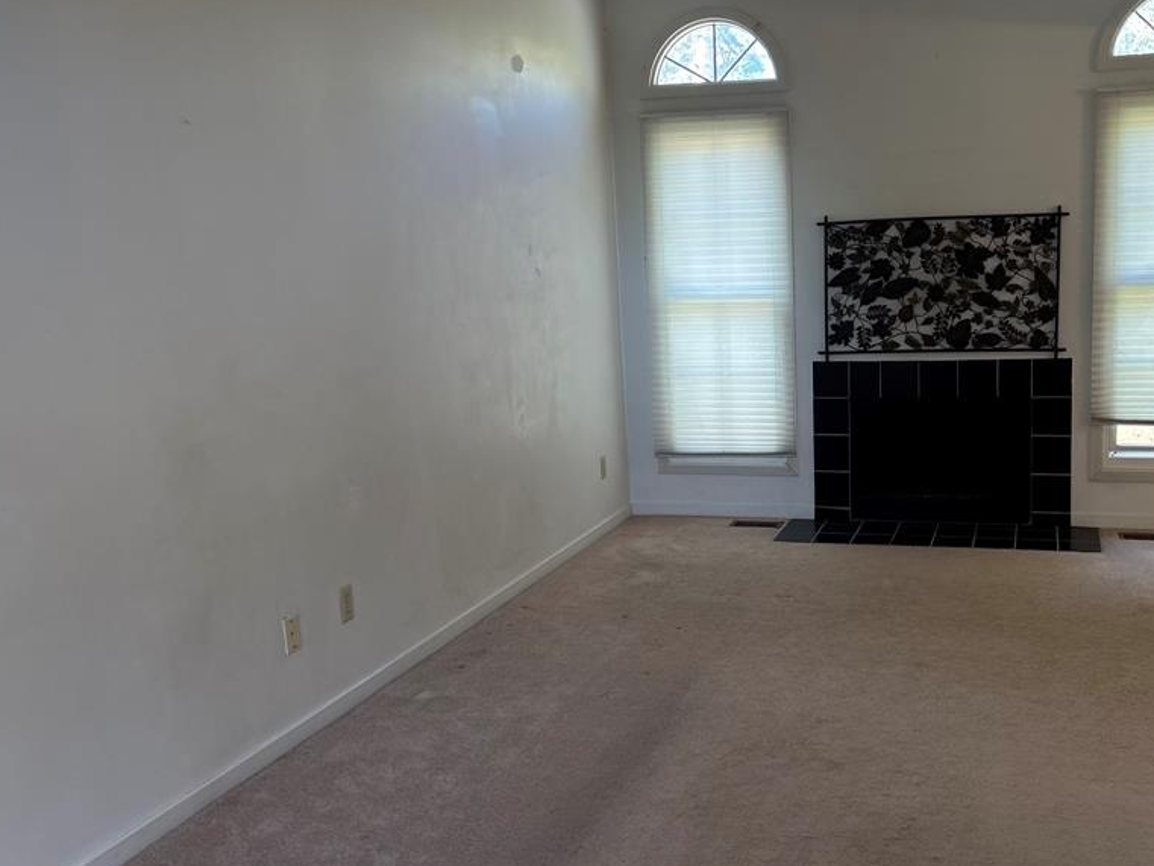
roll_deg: +0.7
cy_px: 426
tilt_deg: -9.5
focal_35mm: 35
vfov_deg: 40.7
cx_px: 761
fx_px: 1167
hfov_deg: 51.7
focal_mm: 5.96
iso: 125
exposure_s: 1/60
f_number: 1.6
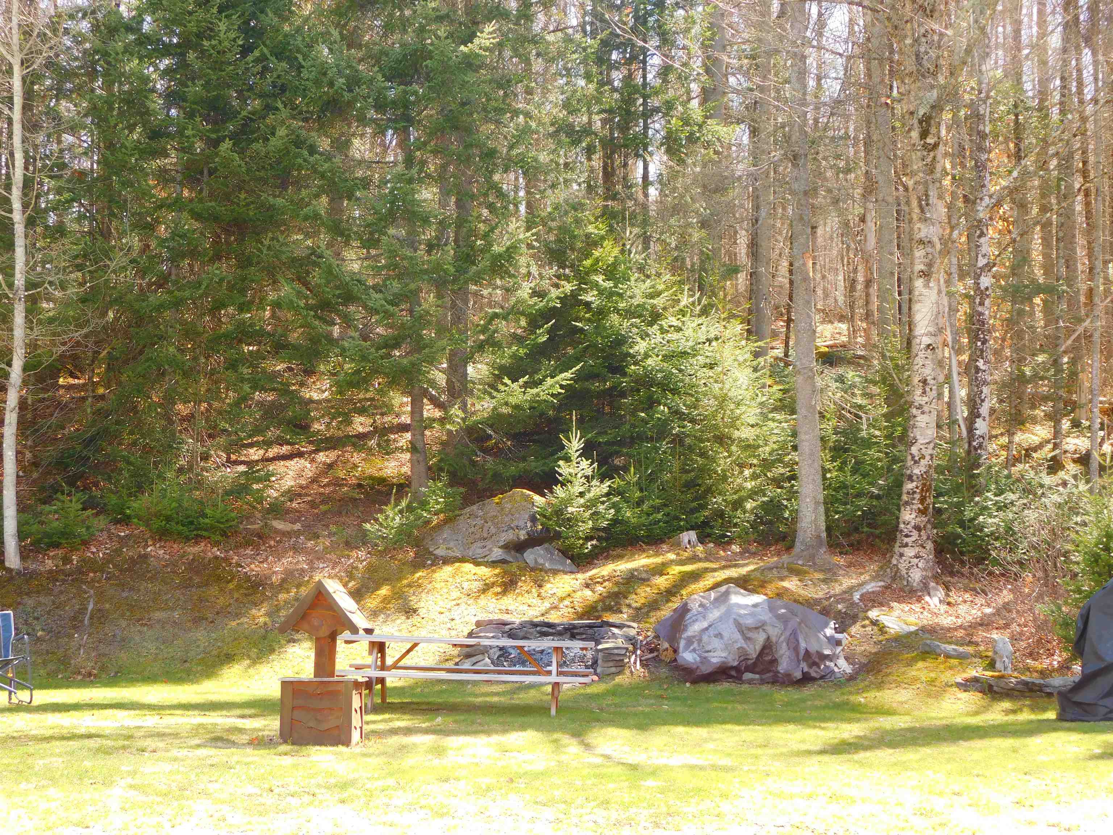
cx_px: 556
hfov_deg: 32.7
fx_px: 1897
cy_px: 418
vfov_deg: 24.8
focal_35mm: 59
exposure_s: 1/100
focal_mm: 10.4
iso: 125
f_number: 4
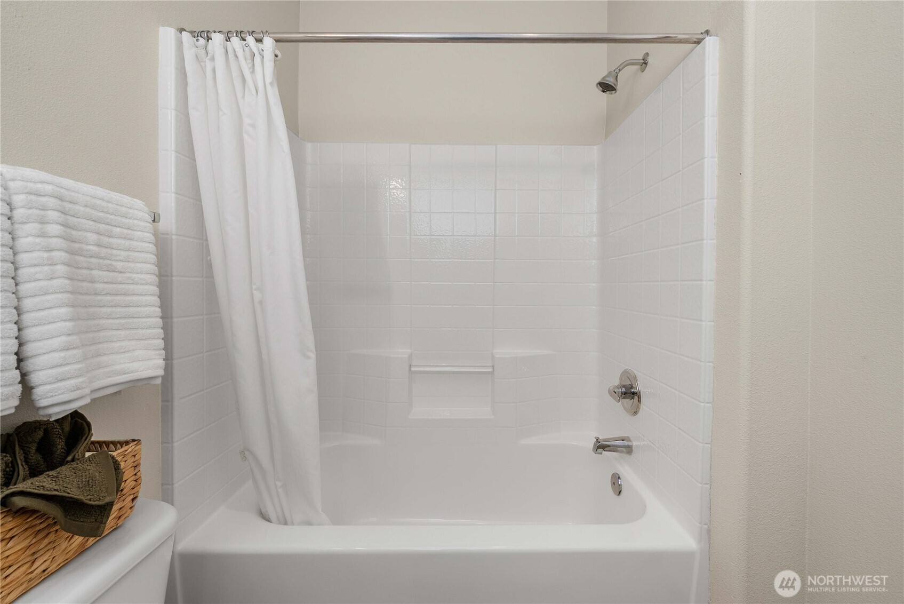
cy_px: 302
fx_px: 327
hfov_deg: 108.3
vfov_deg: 85.5
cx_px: 452
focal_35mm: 13
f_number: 7.1
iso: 1000
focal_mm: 13
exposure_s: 1/25
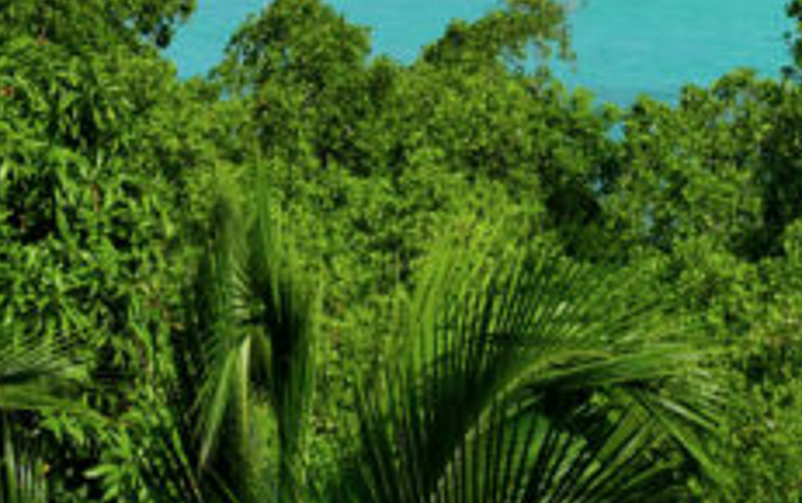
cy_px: -546
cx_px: 1104
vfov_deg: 3.7
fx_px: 7703
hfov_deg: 5.9
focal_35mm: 352
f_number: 10
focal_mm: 52
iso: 200
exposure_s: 1/400
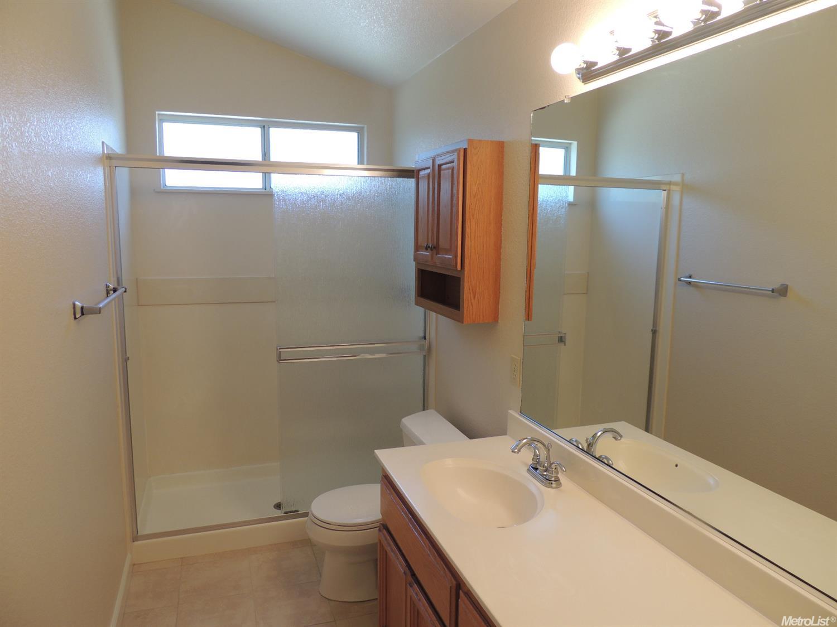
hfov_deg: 71.6
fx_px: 580
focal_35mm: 24
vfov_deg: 56.8
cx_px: 418
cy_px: 314
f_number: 3
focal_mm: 4.3
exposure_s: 1/30
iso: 100
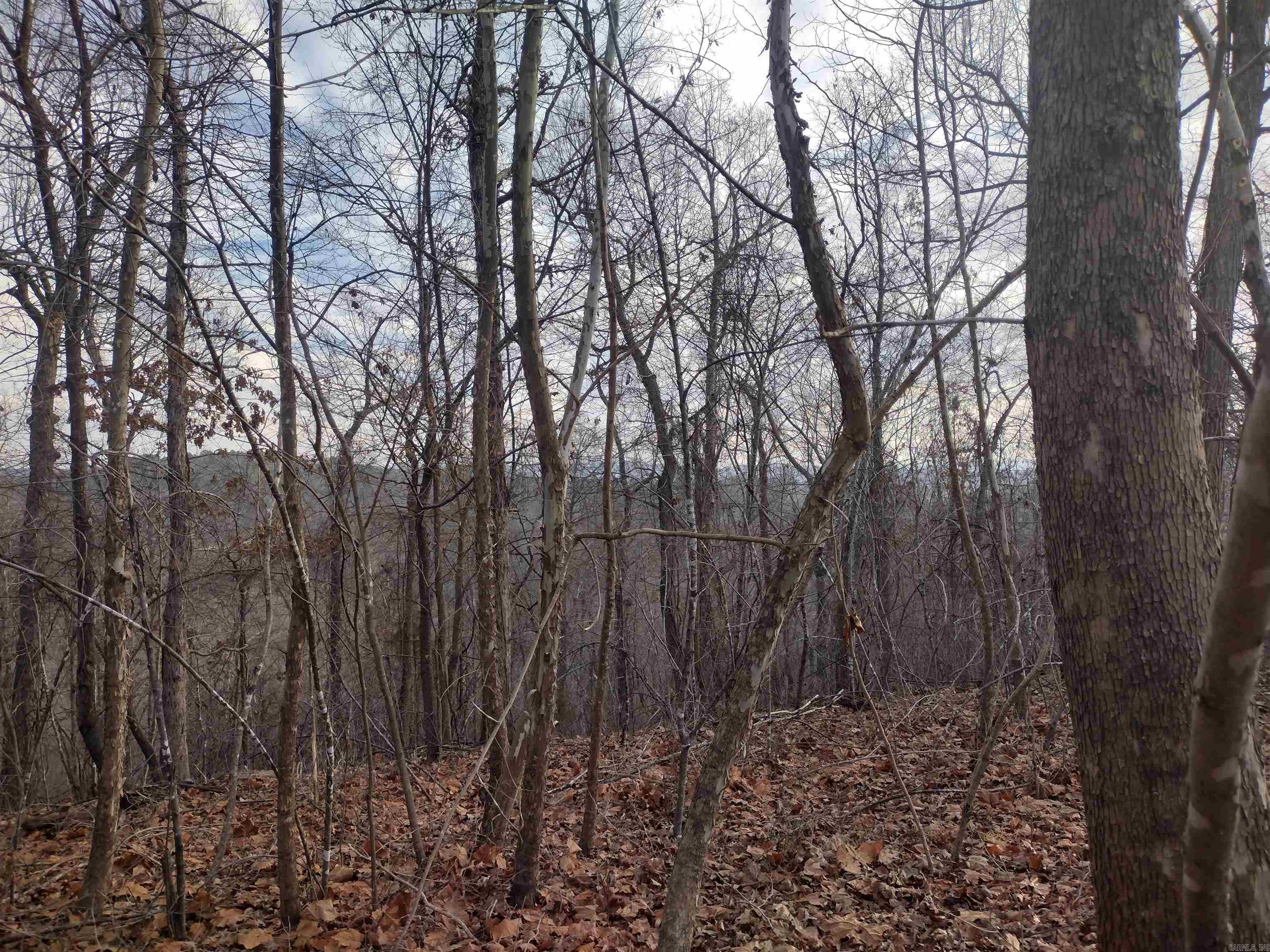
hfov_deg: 65.3
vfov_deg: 51.4
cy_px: 476
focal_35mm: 27
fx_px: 991
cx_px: 635
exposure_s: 1/810
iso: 100
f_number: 1.7
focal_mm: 4.71
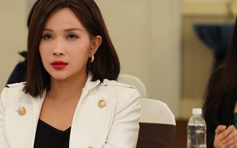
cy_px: 65
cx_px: 70
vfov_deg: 4.3
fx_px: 1950
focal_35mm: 302
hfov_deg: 7.0
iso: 1600
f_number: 2.8
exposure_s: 1/100
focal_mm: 75
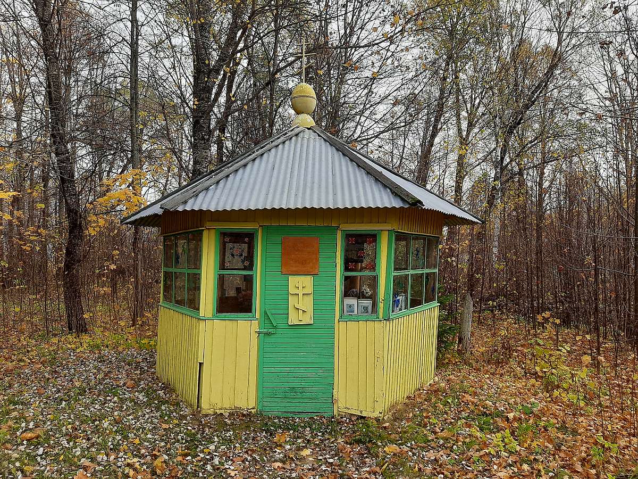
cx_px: 319
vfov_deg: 51.4
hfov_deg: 65.3
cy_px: 240
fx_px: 498
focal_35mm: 27
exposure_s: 1/511
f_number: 1.7
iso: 40
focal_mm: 3.93
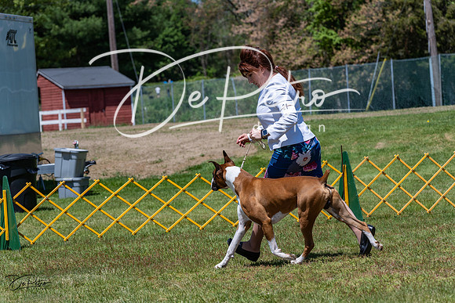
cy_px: 152
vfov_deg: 9.8
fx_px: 1770
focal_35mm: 140
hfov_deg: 14.7
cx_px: 228
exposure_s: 1/1600
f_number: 7.1
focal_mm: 140
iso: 320
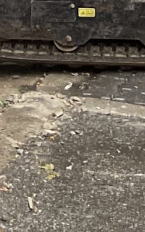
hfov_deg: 6.1
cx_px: -249
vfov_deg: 8.8
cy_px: -418
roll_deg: -0.1
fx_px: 1286
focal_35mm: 203
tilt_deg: +4.3
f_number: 1.6
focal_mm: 5.1
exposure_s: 1/112
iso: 125
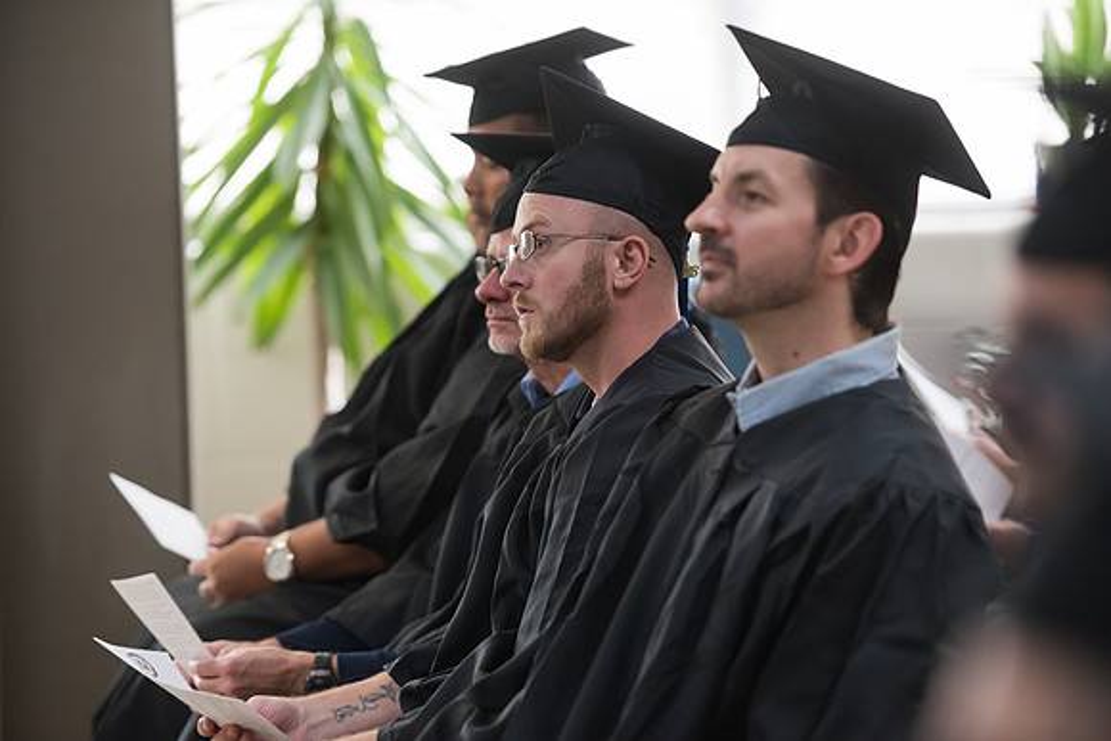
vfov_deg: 8.9
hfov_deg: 13.2
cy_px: 370
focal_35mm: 155
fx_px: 4784
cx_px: 556
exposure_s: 1/200
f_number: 2.8
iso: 2500
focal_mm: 155
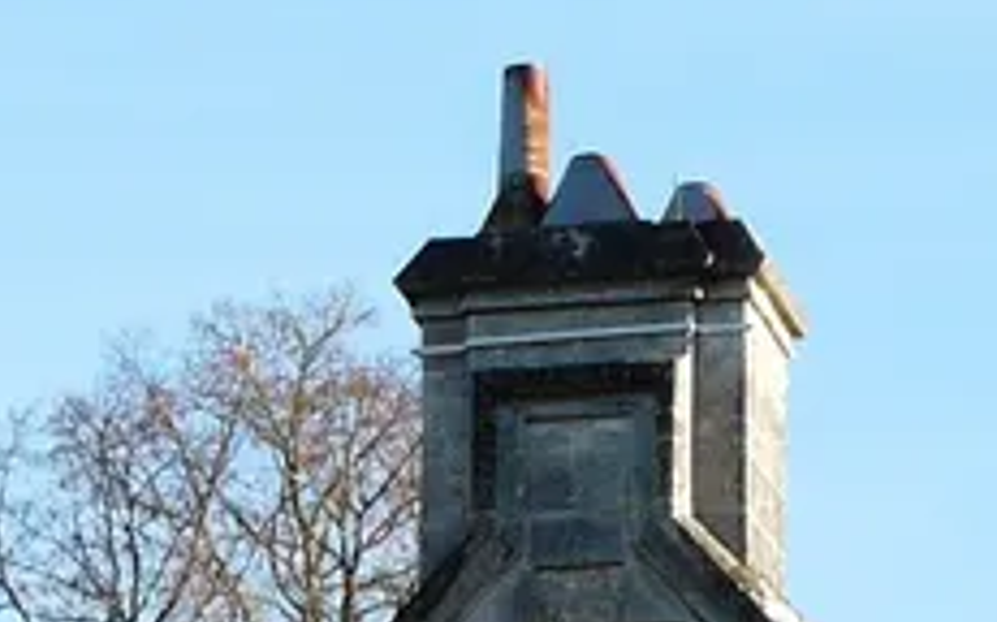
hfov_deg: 4.9
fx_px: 11648
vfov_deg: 3.0
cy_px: 1434
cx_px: 1239
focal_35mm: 429
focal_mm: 12
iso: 100
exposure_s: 1/250
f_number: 5
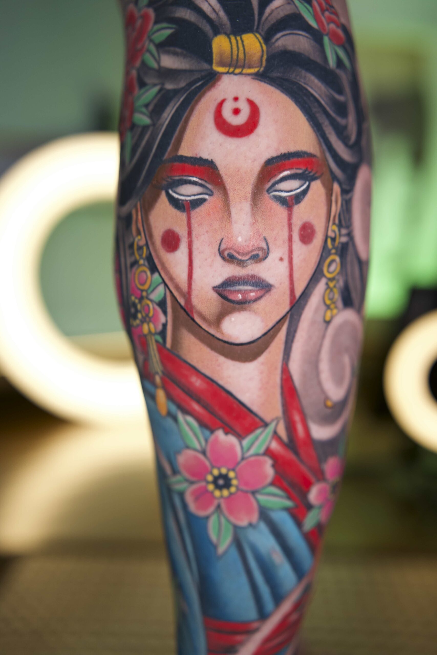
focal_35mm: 35
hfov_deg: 37.9
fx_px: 637
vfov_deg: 54.4
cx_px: 218
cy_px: 328
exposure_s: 1/400
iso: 500
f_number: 2.2
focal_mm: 35
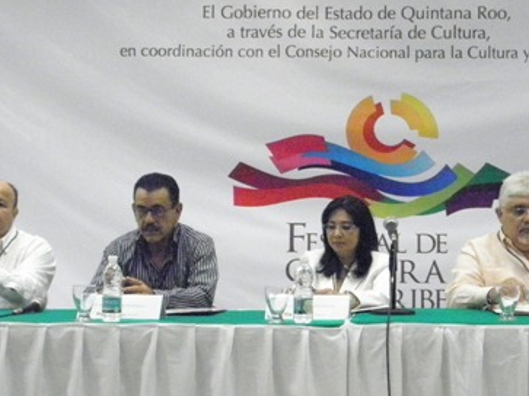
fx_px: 1024
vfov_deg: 21.8
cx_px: 380
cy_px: 271
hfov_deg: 28.6
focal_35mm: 67
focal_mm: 6.8
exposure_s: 1/50
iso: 1600
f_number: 3.7
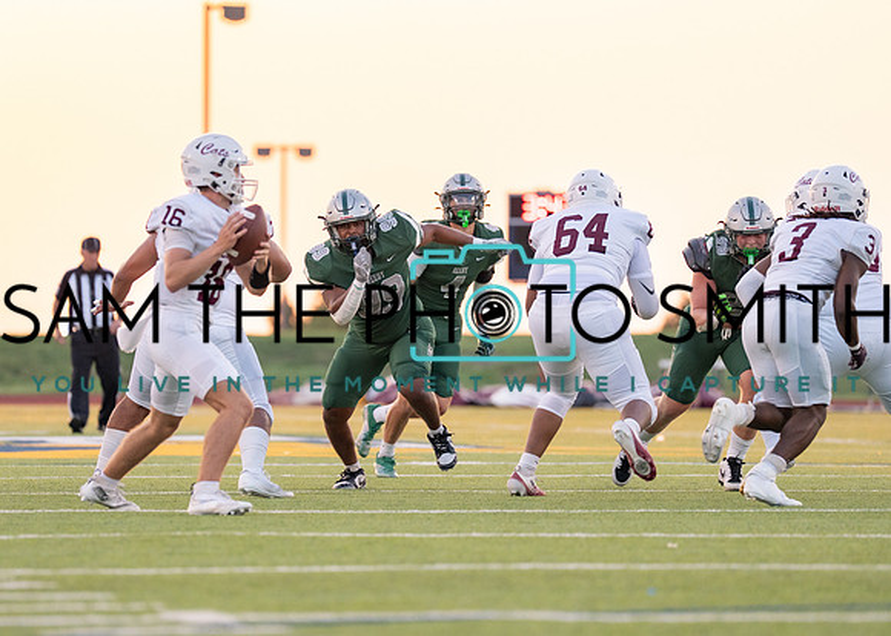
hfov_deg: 6.3
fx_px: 8075
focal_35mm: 319
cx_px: 405
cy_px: 294
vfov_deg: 4.5
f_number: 2.8
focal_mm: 200
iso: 640
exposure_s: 1/1250
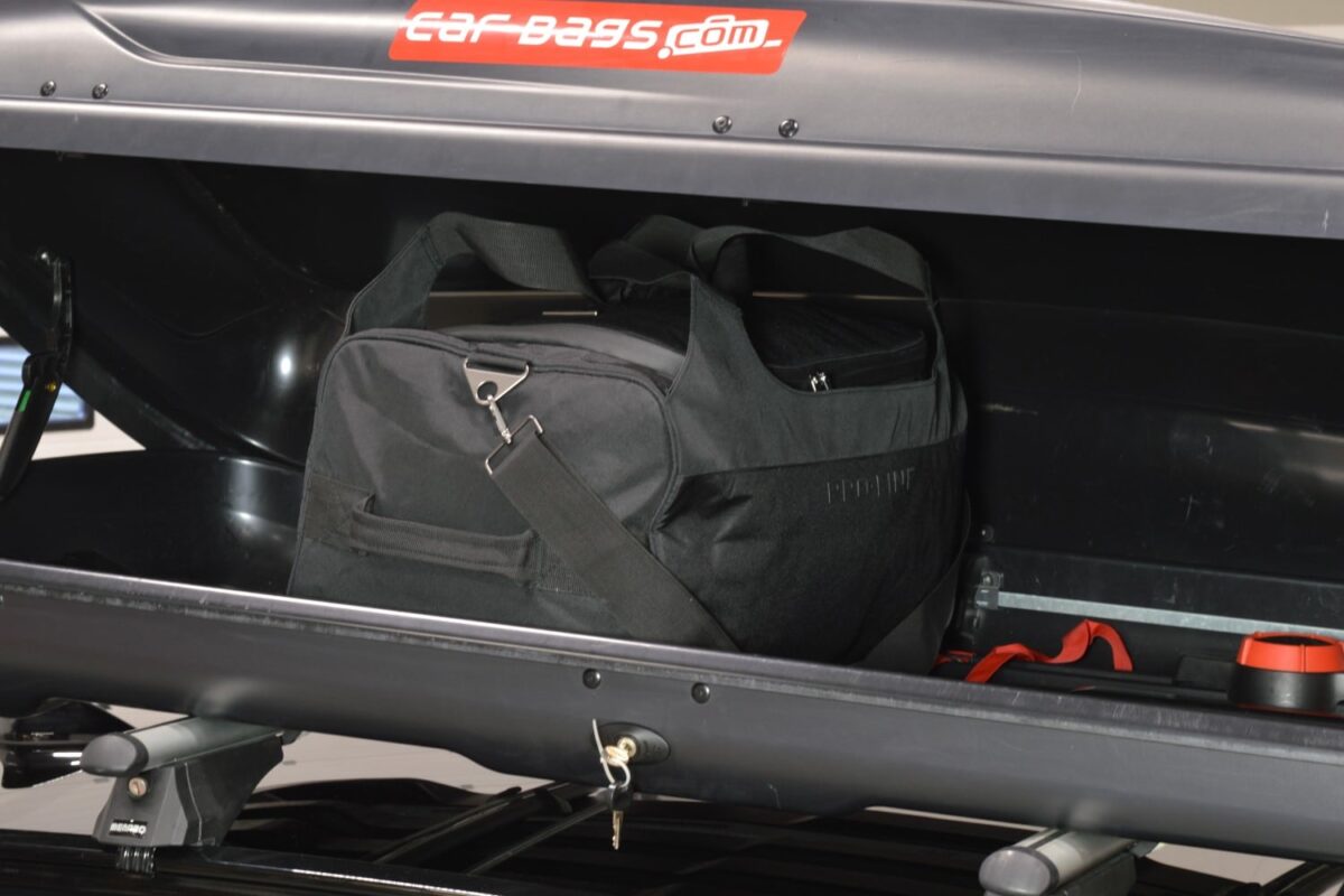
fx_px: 3080
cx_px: 672
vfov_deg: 16.6
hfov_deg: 24.6
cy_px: 448
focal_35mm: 82
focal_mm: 55
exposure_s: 1.3
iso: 200
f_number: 11
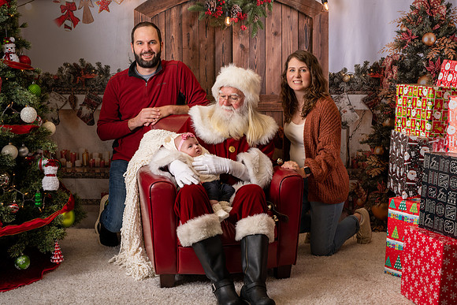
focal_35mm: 58
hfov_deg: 34.6
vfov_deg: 23.5
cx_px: 252
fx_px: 732
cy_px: 151
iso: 100
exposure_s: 1/100
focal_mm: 50
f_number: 8
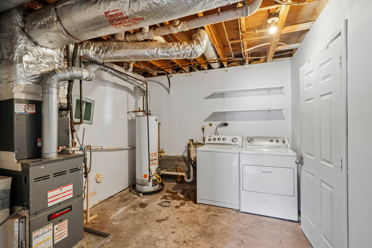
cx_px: 186
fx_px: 165
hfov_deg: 96.7
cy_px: 124
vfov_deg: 73.7
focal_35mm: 16
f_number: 8
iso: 400
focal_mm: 16
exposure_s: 1
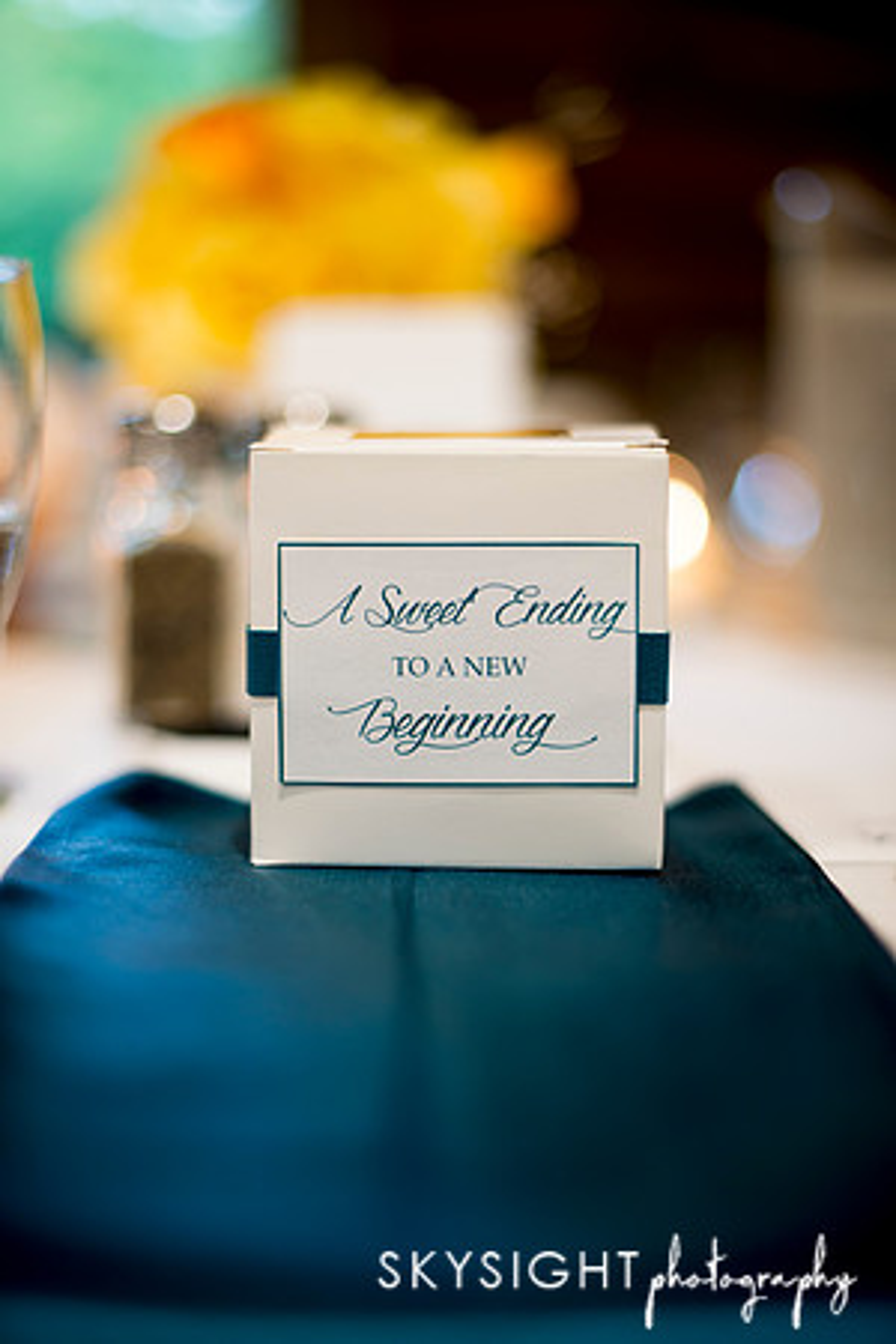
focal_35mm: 50
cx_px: 448
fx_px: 1867
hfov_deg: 27.0
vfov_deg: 39.6
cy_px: 672
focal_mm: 50
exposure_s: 1/100
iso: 250
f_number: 1.6
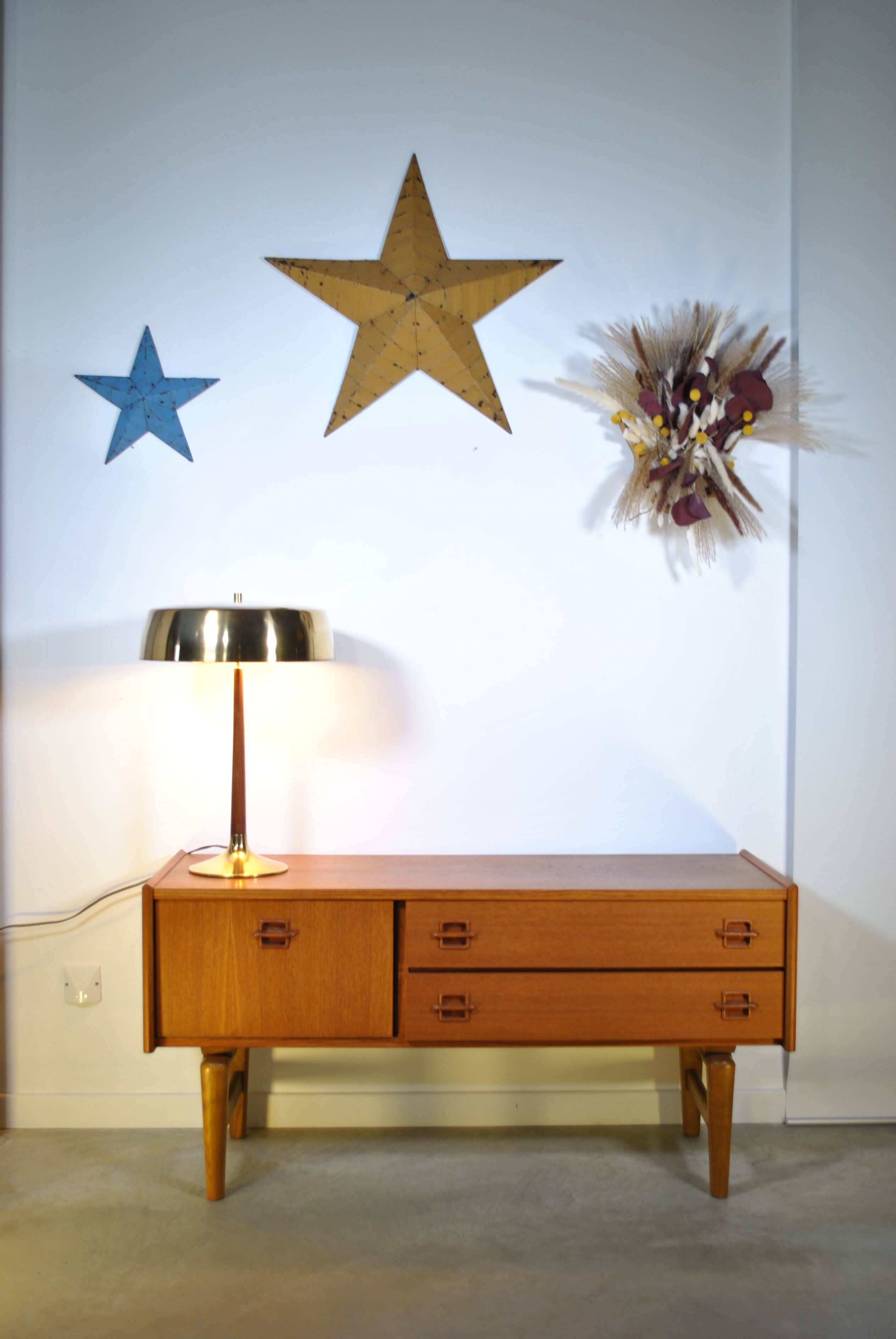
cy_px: 670
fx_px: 1340
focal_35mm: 36
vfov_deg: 53.1
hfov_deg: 37.0
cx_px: 448
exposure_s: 1/25
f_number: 4
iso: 100
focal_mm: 24
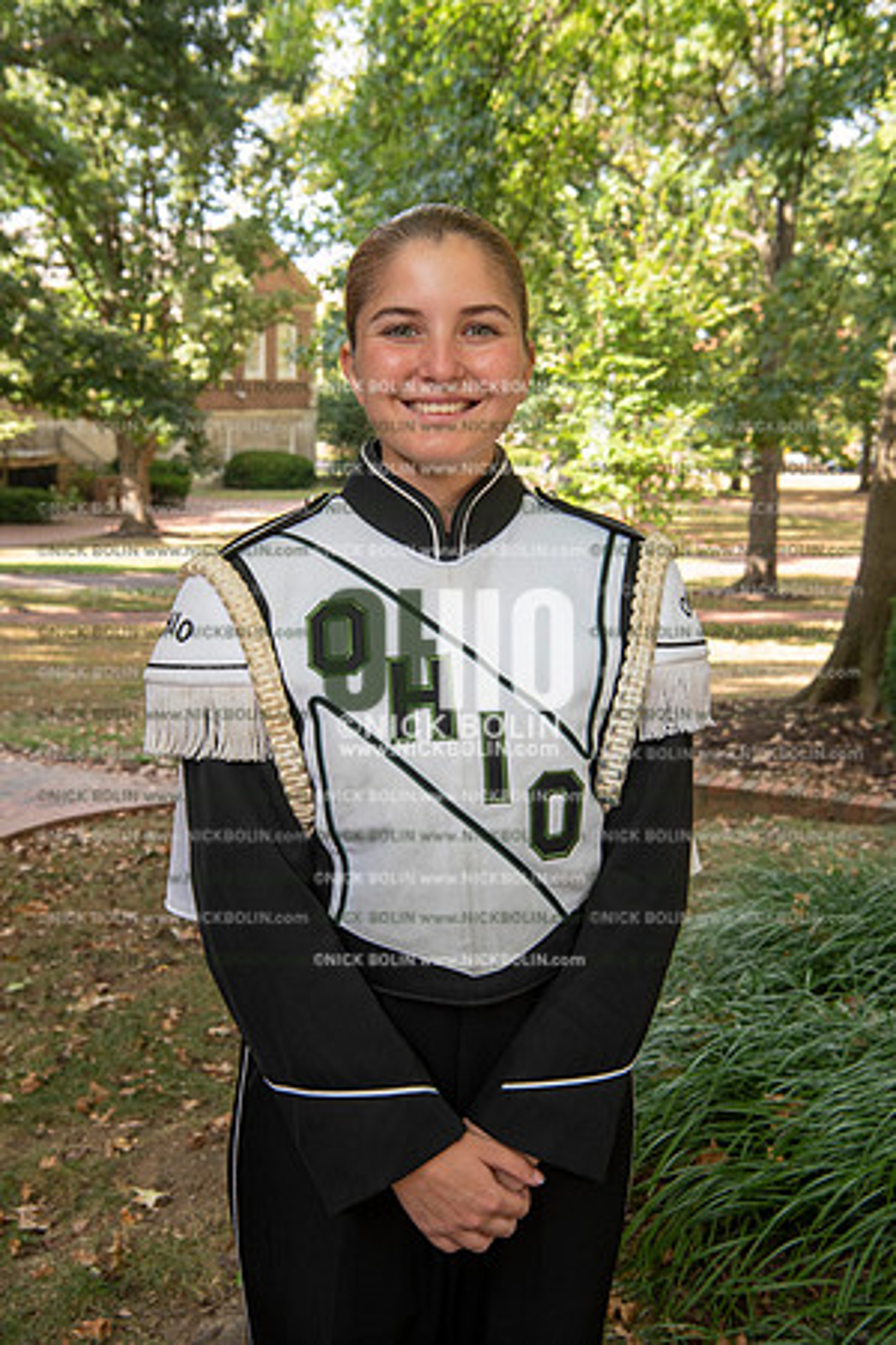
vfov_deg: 44.5
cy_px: 672
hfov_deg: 30.5
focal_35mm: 44
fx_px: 1643
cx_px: 448
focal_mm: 44
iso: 500
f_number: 8
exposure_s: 1/100
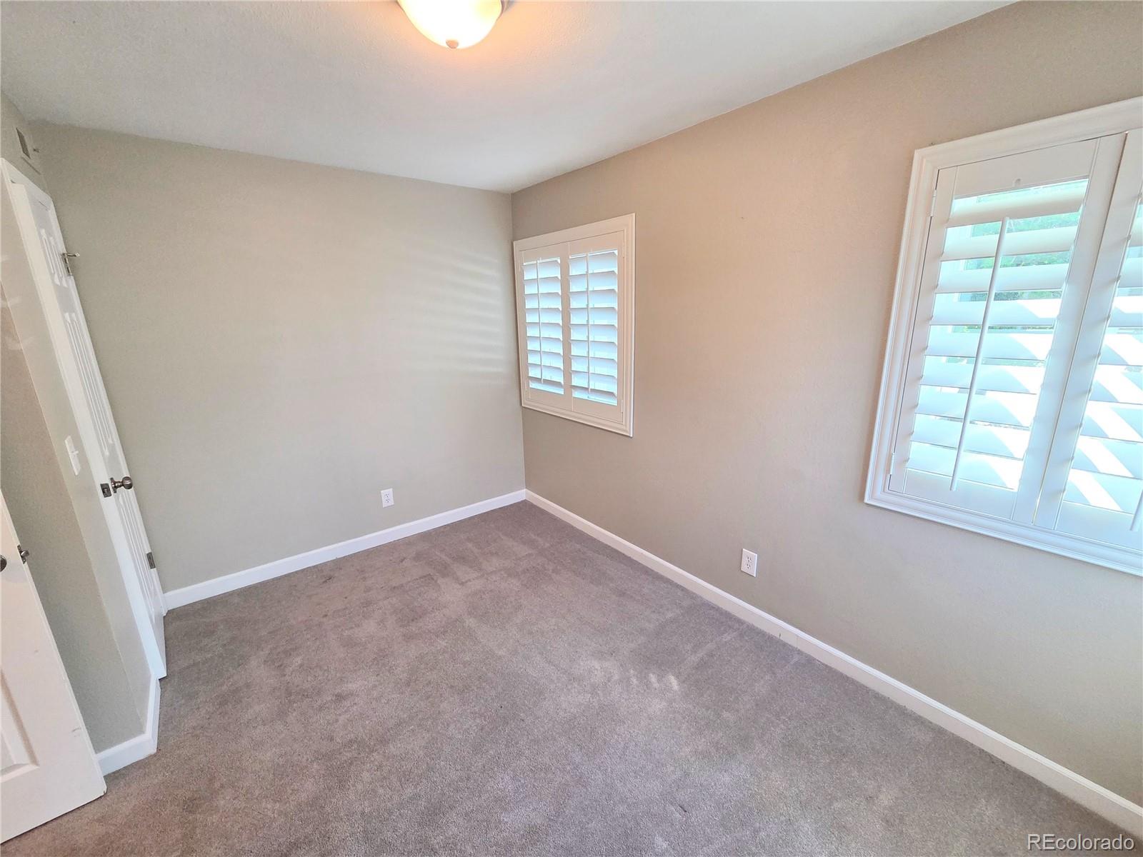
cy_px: 428
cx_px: 572
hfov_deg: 106.2
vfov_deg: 89.9
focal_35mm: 13
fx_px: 429
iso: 200
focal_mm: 2.2
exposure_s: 1/120
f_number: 2.2
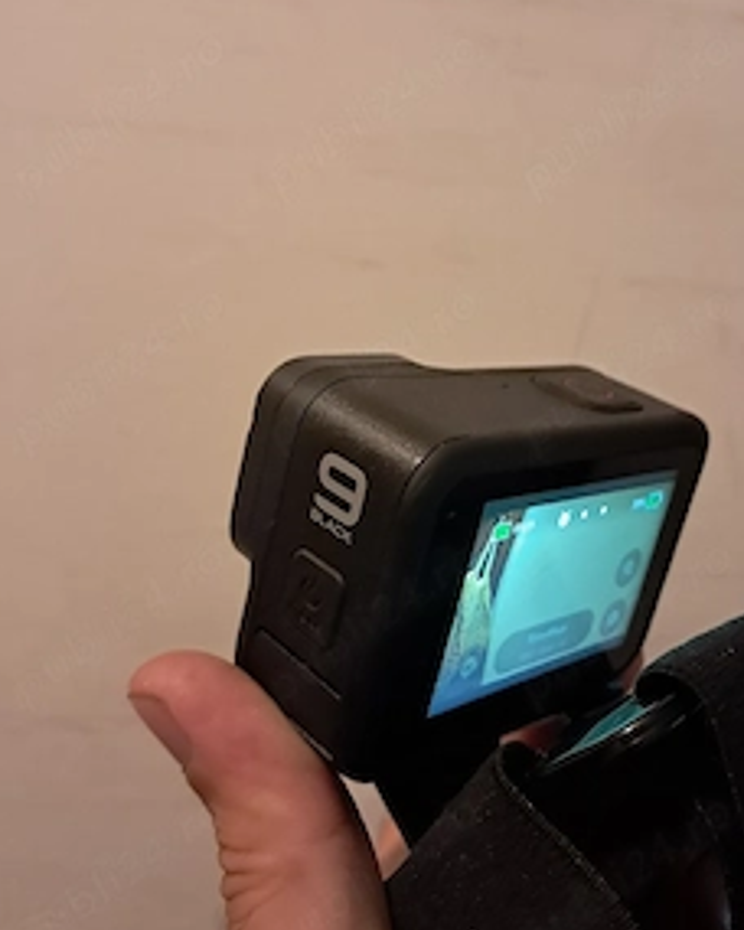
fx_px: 1018
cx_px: 437
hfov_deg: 40.0
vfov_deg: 49.0
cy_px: 408
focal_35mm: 37
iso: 500
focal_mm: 4
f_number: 1.8
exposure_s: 1/50
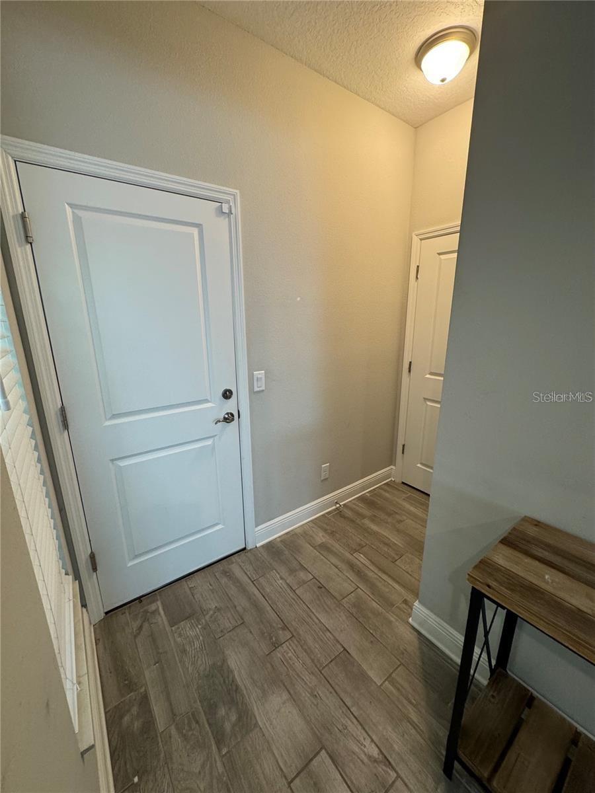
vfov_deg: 102.1
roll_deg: +2.0
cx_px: 298
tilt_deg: -14.5
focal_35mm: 14
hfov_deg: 85.7
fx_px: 321
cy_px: 396
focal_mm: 2.22
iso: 200
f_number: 2.2
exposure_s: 1/60
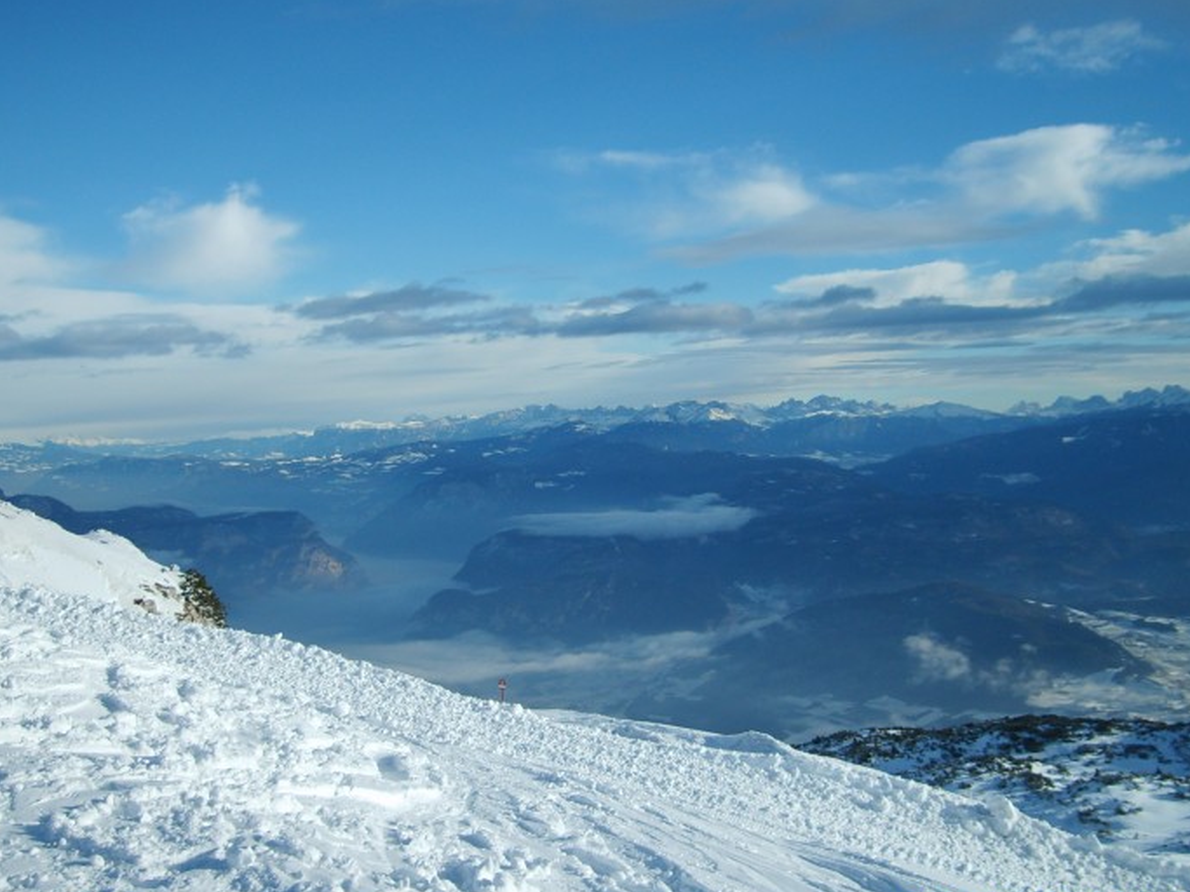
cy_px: 456
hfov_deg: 45.8
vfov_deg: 35.1
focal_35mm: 41
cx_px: 610
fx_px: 1409
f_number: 7.1
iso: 50
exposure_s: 1/250
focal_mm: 5.8
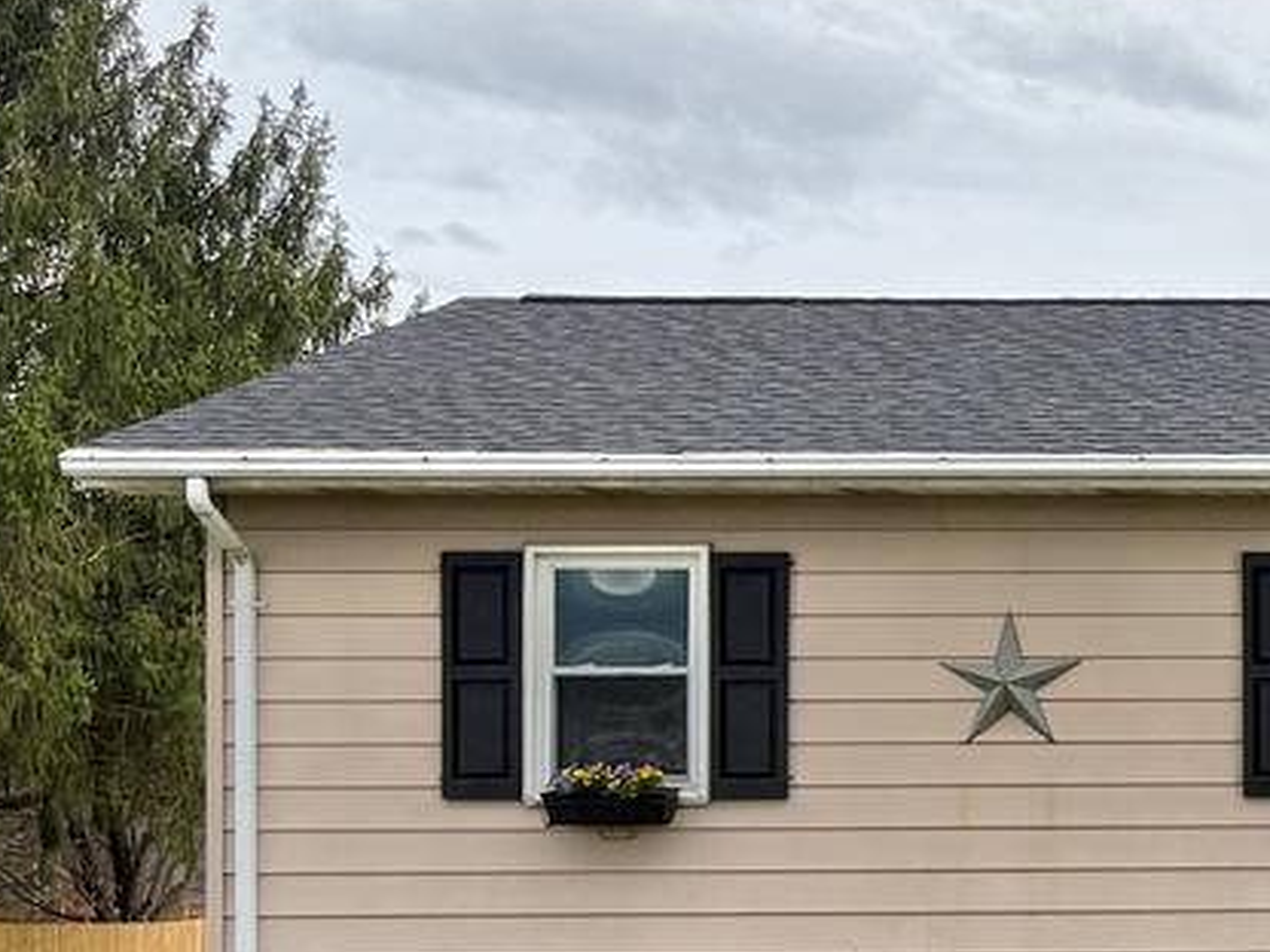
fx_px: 3302
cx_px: 2055
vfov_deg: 16.2
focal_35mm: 90
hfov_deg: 18.5
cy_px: 824
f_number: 1.6
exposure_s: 1/2208
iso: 50
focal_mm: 5.96
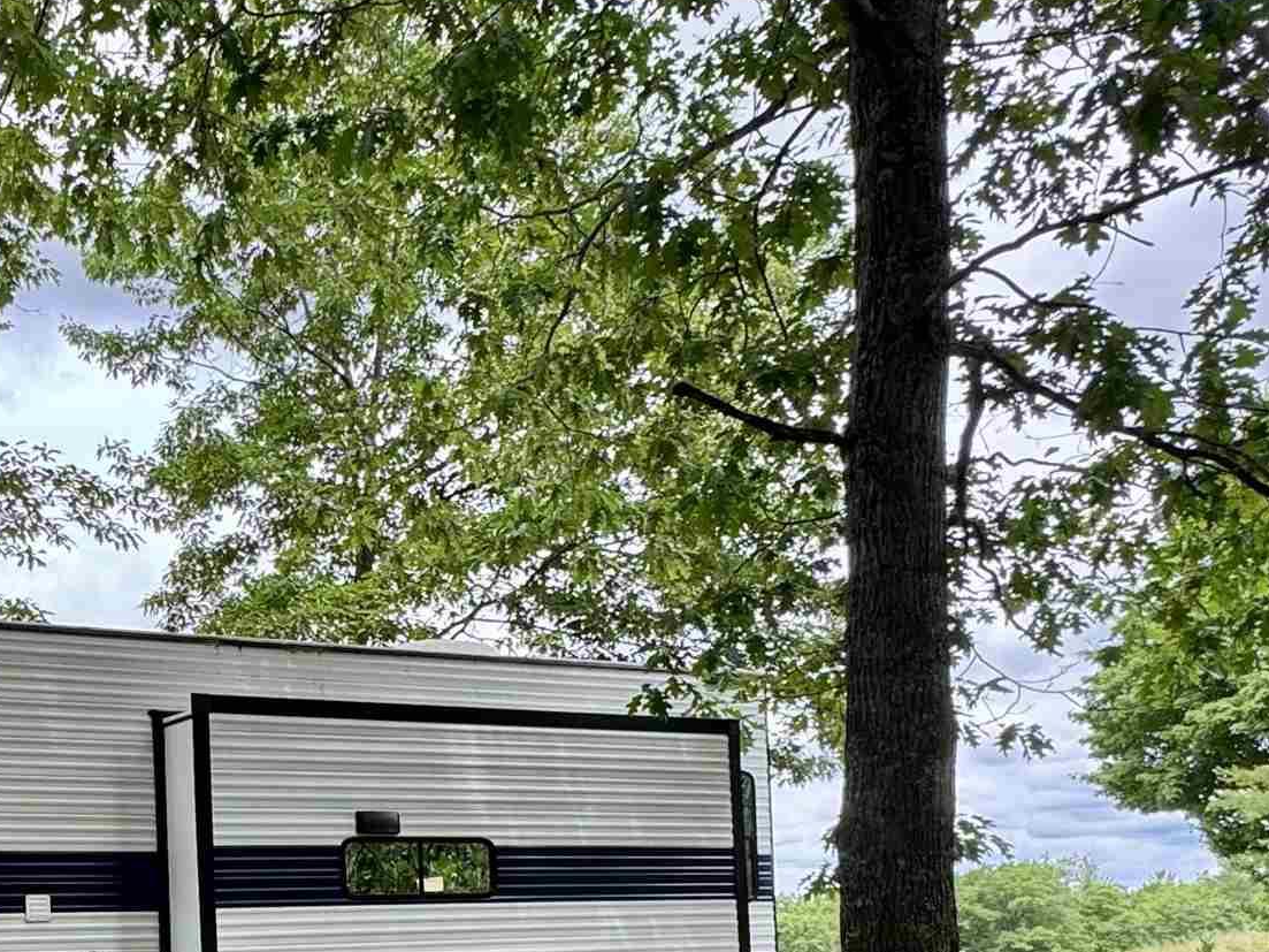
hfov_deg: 41.3
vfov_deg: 34.0
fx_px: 1430
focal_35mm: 39
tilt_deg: +0.7
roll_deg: +0.3
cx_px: -16
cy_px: 923
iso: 40
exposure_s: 1/247
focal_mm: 2.22
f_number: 2.2
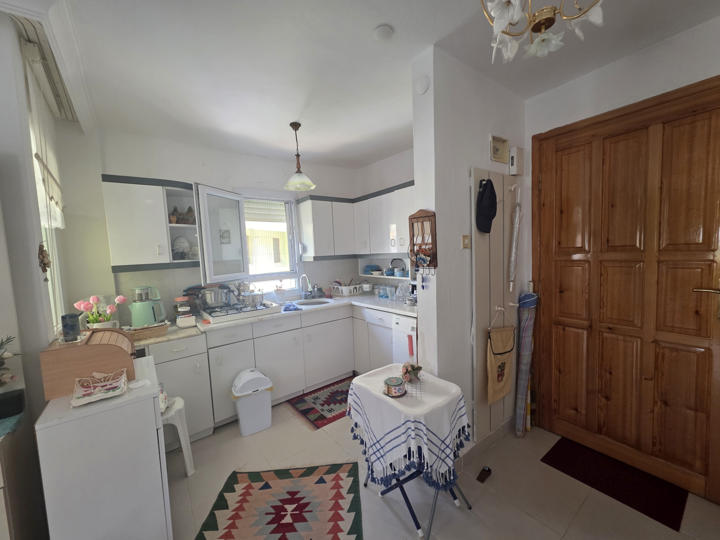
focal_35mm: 13
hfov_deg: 106.2
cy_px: 270
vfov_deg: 89.9
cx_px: 360
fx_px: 270
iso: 160
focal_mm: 2.2
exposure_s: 1/100
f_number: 1.9
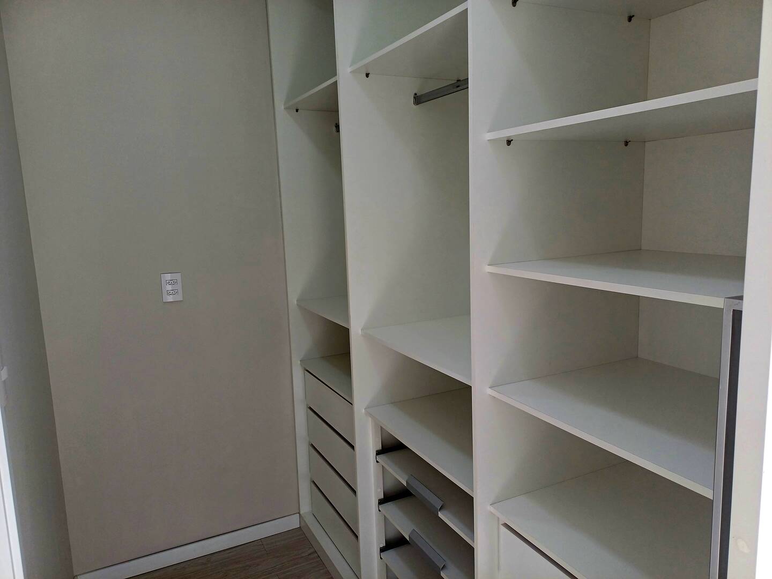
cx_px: 386
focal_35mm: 25
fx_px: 558
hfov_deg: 69.4
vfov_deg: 54.9
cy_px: 290
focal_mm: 4.65
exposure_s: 1/60.2
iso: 50
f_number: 1.8
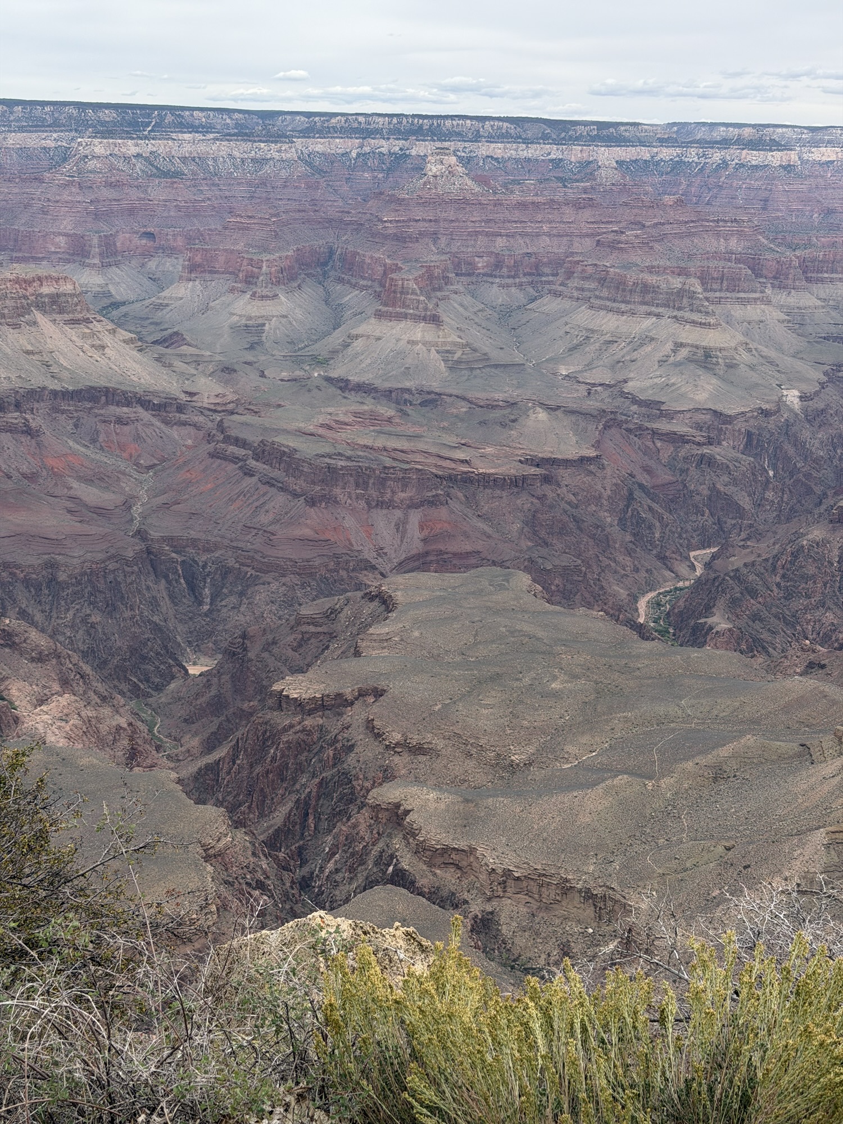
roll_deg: -1.9
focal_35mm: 48
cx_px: 422
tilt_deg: -15.5
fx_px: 1559
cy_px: 562
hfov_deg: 30.3
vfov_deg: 39.7
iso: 64
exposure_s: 1/2667
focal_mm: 6.76
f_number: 1.78
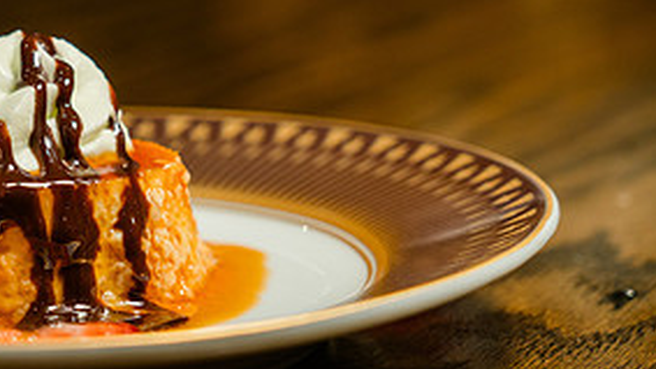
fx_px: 2730
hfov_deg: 13.5
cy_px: 108
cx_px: -12
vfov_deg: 7.7
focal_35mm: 157
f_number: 5.6
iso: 500
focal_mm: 73
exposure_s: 1/160
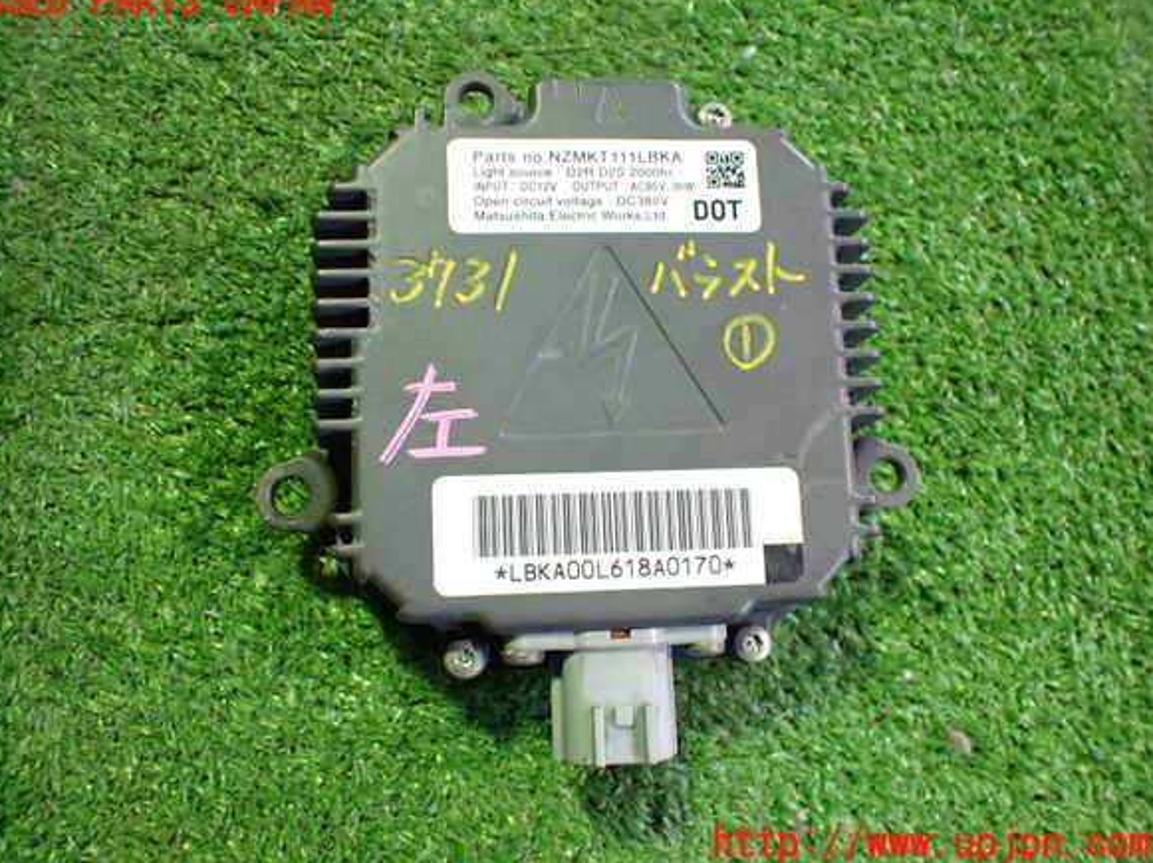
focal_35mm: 31
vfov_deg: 45.4
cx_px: 566
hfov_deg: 58.4
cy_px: 423
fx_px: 1032
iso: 800
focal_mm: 5.4
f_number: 2.3
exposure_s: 1/40
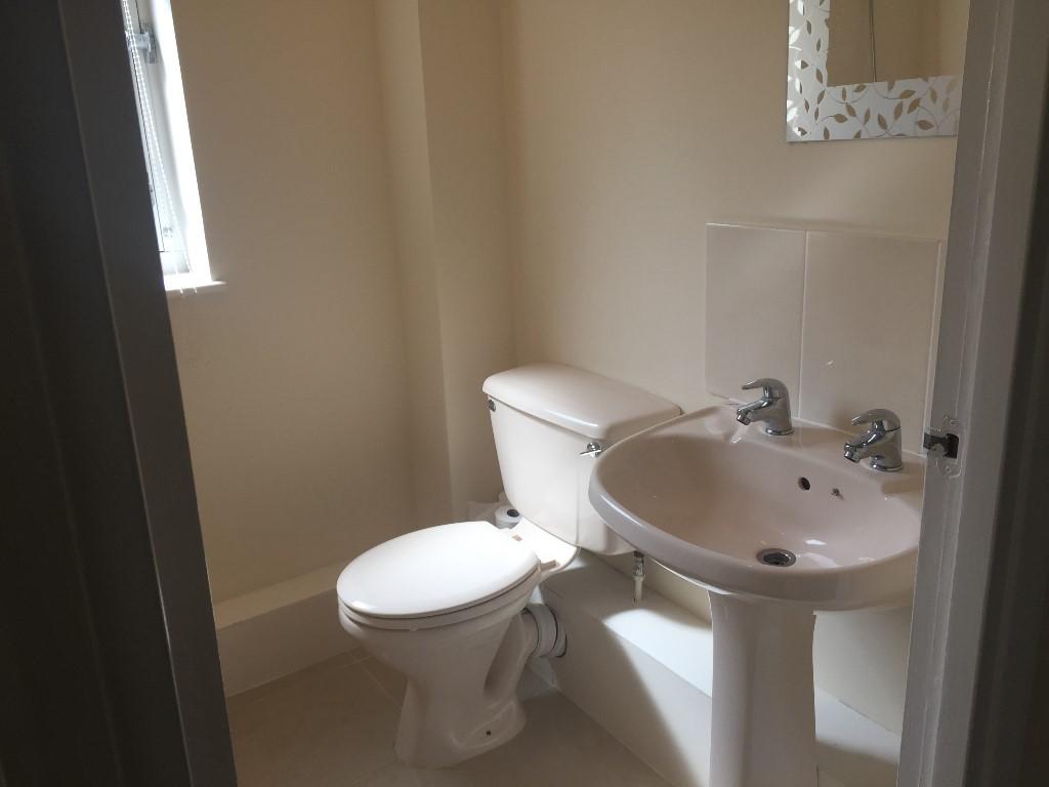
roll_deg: +0.2
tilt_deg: -17.7
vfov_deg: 48.2
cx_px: 524
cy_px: 394
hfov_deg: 61.7
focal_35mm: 29
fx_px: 879
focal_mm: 4.15
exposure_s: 1/162
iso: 32
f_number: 2.2
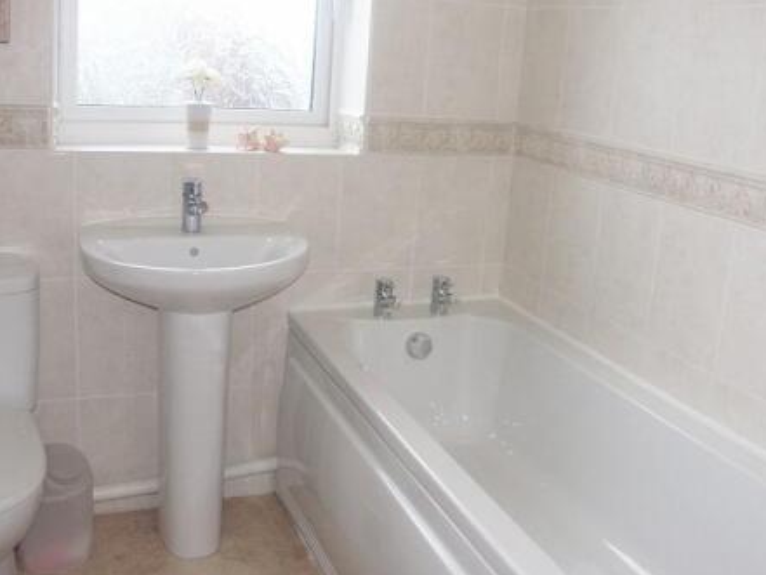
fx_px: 819
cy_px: 209
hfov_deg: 50.1
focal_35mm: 37
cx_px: 366
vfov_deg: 38.4
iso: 200
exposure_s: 1/250
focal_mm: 7.43
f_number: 2.8
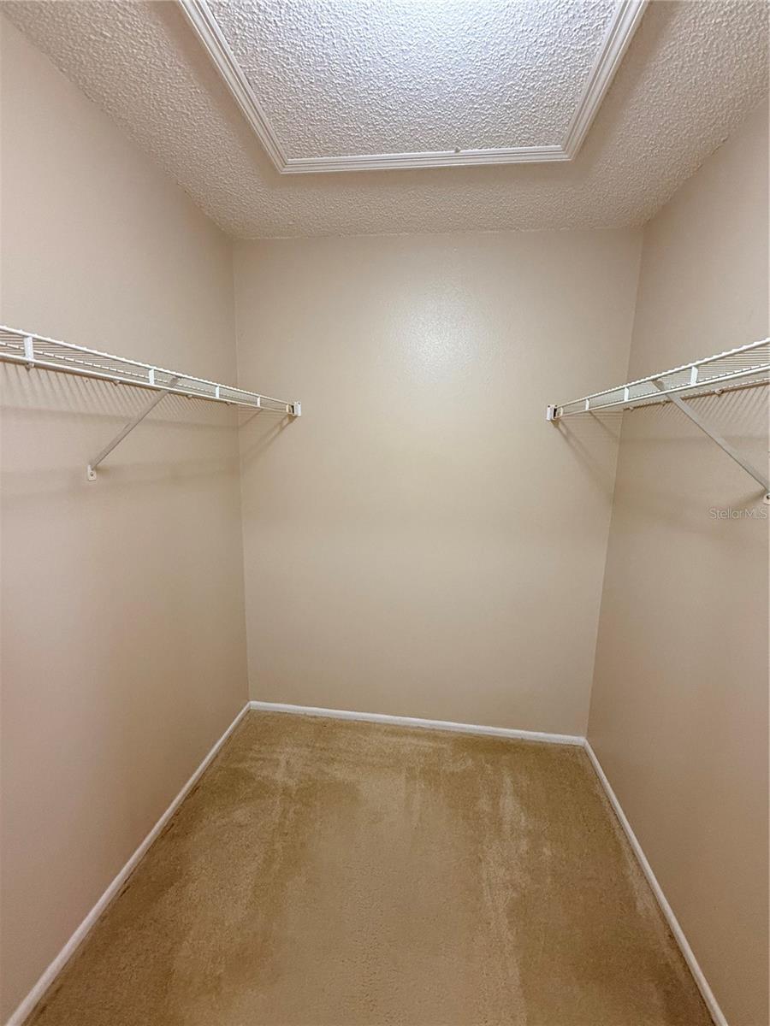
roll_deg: -1.2
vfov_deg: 102.1
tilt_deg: -9.2
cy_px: 513
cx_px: 385
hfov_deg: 85.7
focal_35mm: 14
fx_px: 415
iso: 500
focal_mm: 2.22
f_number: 2.2
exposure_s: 1/60
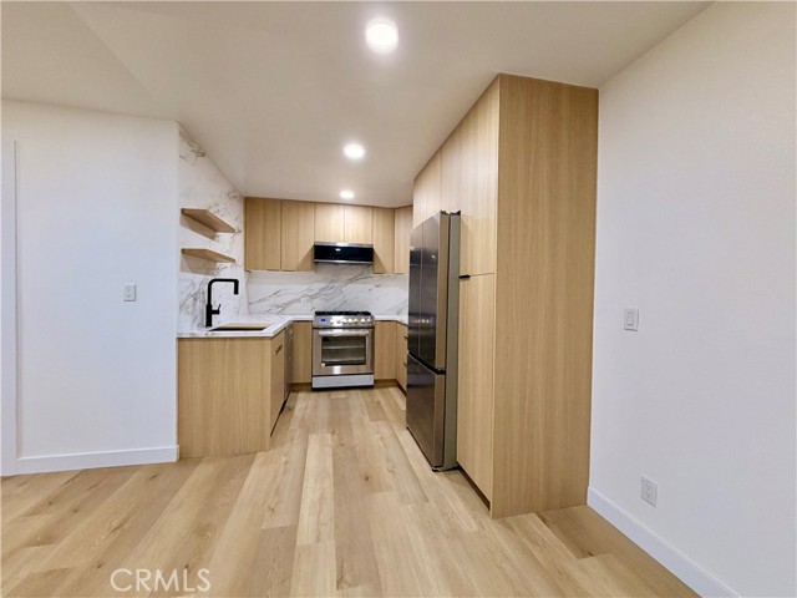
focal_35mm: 14
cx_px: 398
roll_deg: -1.5
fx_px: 322
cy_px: 299
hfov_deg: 102.1
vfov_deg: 85.7
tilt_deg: +0.0
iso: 320
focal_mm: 2.22
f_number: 2.2
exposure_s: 1/60
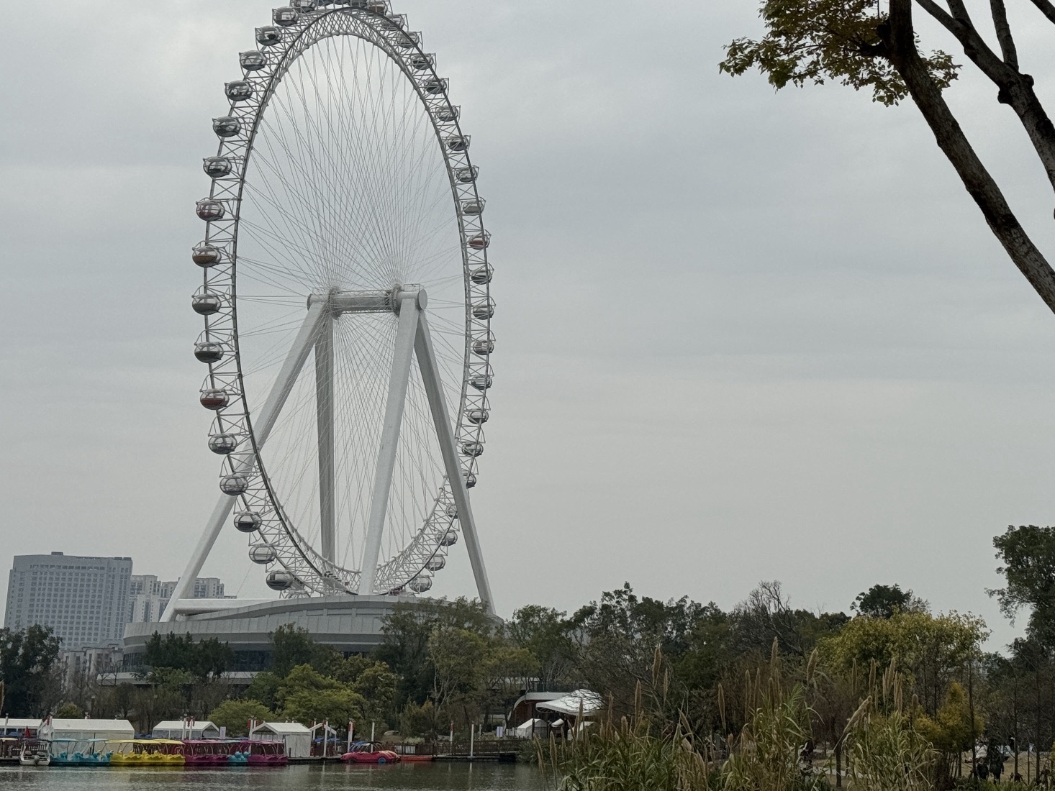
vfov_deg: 22.2
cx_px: 703
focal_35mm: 66
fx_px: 2012
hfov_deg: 29.2
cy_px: 278
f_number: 1.78
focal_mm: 6.86
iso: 80
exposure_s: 1/20000
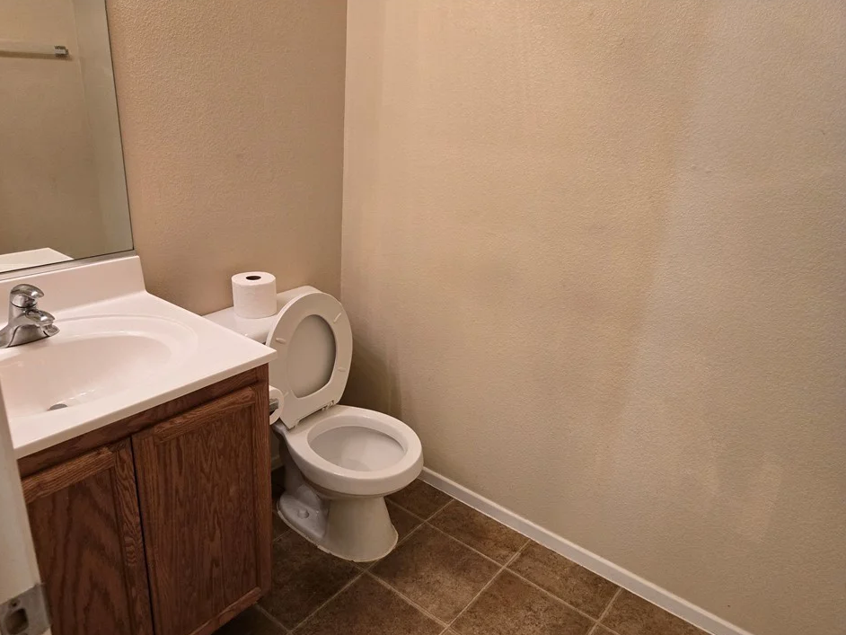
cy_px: 340
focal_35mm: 25
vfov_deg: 54.9
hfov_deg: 69.3
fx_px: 611
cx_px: 392
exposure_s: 1/120
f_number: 1.8
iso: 400
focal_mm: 5.4
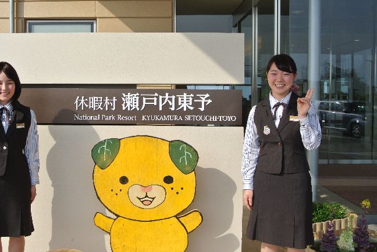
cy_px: 110
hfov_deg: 46.0
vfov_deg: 32.0
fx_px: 440
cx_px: 148
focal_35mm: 42
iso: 100
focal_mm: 12.7
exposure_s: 1/640
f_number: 4.5
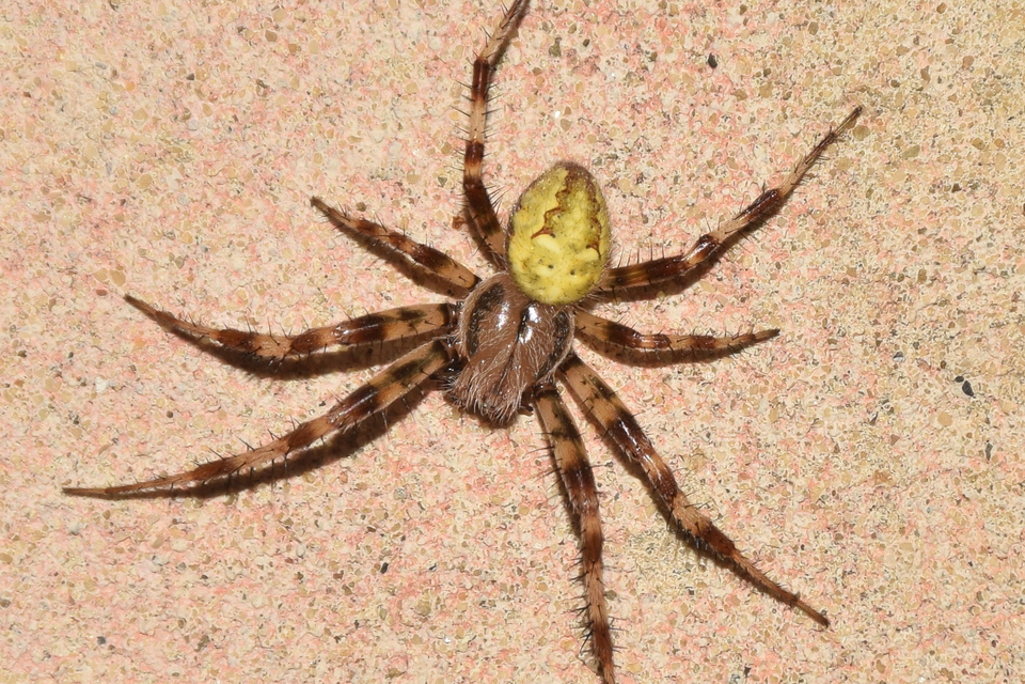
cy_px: 342
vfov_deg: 6.5
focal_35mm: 210
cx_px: 512
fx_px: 5979
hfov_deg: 9.8
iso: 100
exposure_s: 1/160
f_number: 13
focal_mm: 140
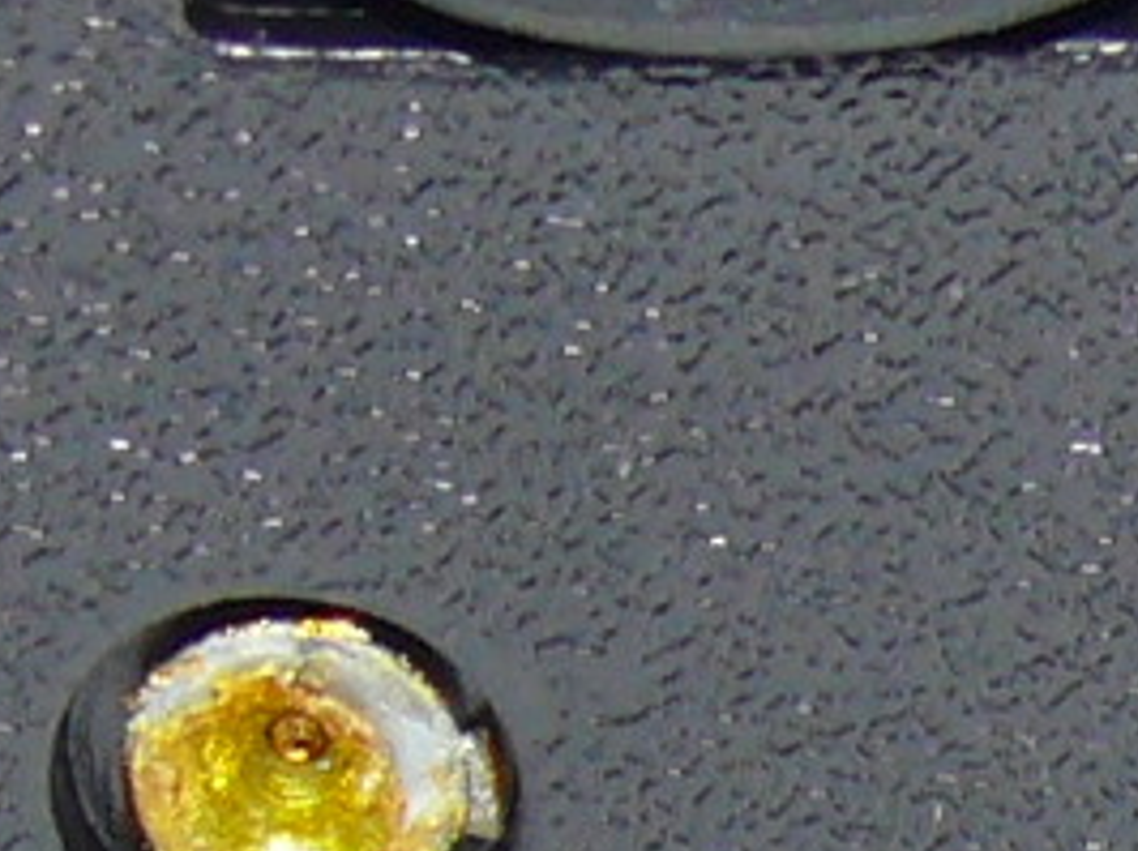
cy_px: 466
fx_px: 22138
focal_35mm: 674
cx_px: 2738
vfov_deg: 2.2
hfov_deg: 2.9
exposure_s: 1/30
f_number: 4
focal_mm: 14.2
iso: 100
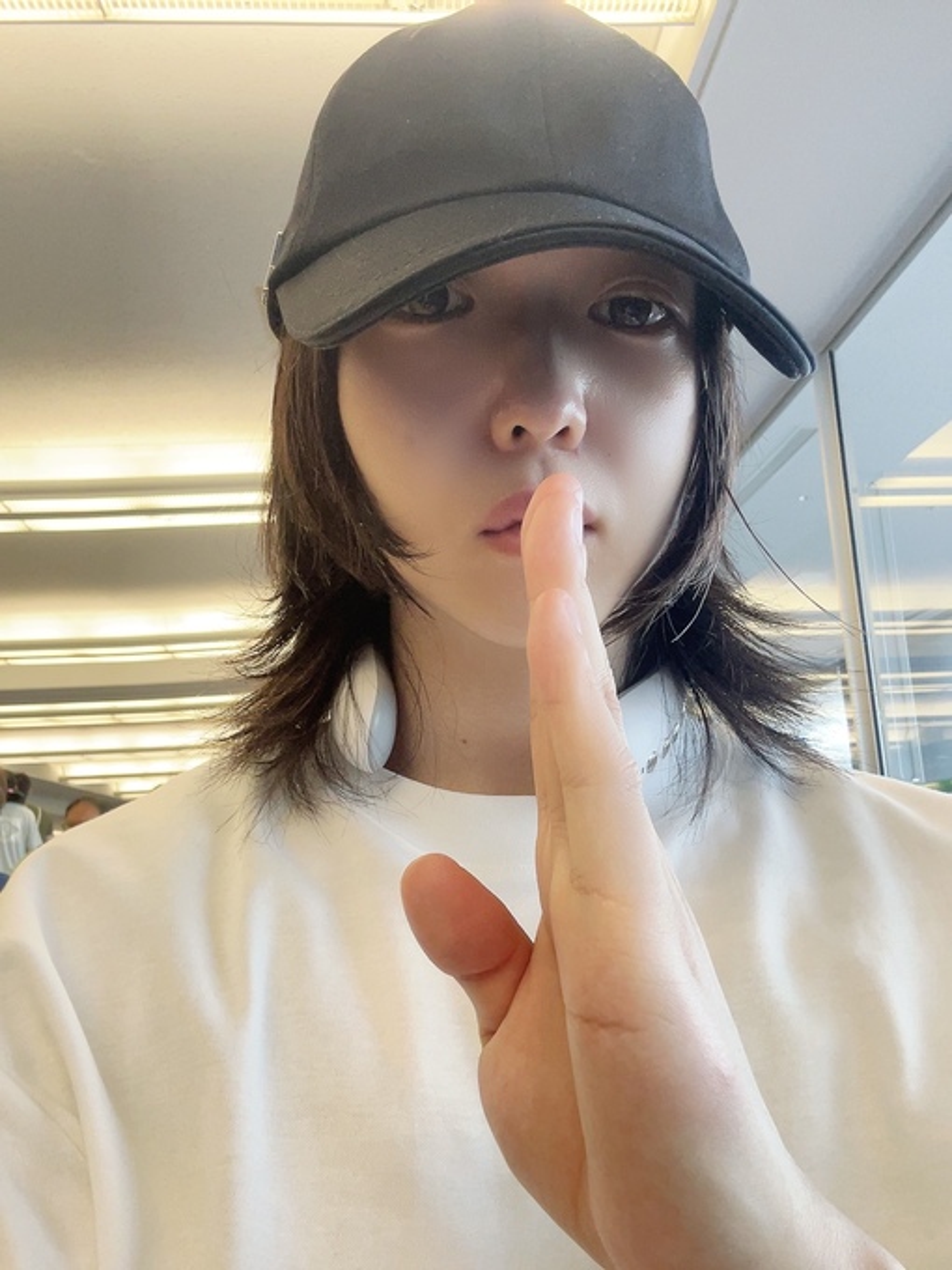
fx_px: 1100
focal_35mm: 30
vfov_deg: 60.0
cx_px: 476
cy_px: 635
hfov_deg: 46.8
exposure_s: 1/60
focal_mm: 2.69
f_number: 1.9
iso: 250
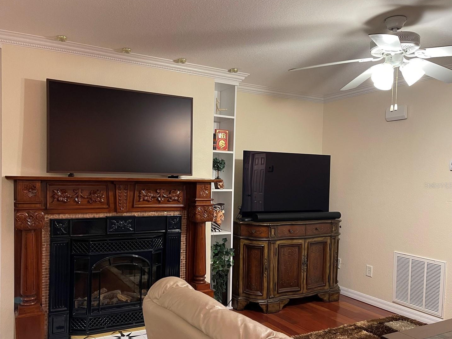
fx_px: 379
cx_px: 202
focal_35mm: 29
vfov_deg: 48.2
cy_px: 185
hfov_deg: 61.5
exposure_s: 1/42
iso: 320
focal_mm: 5.1
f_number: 1.6
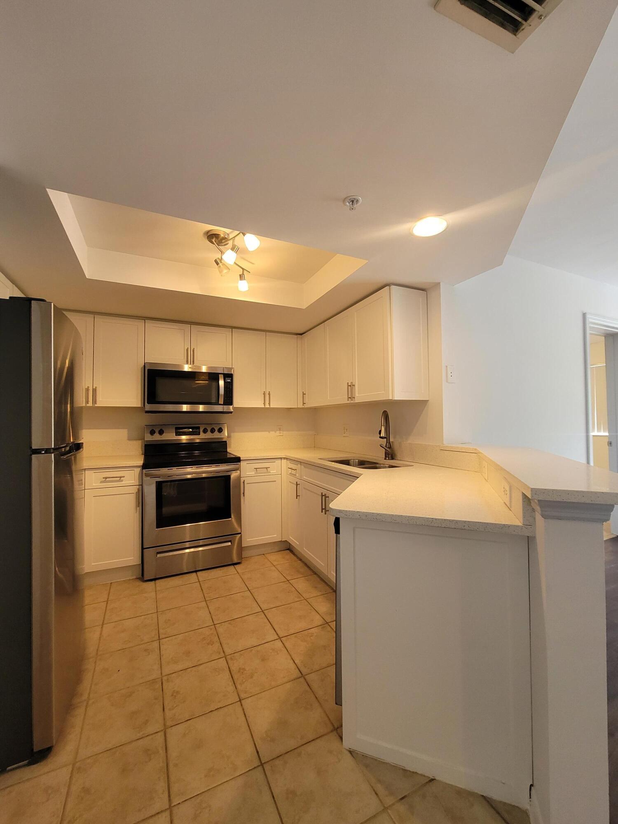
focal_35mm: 13
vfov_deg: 106.2
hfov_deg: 89.9
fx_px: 309
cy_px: 412
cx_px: 309
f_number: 2.2
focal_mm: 2.2
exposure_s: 1/60
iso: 200
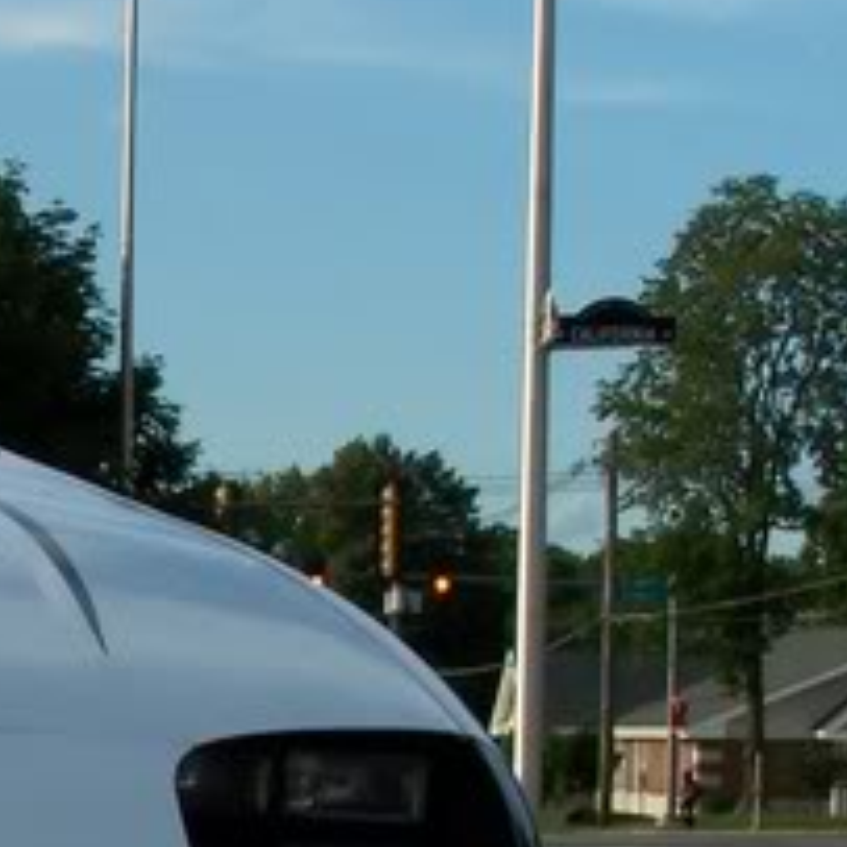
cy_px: 853
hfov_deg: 8.7
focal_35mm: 195
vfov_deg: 8.9
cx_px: -601
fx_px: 5398
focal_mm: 9.3
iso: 80
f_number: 6.3
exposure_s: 1/500
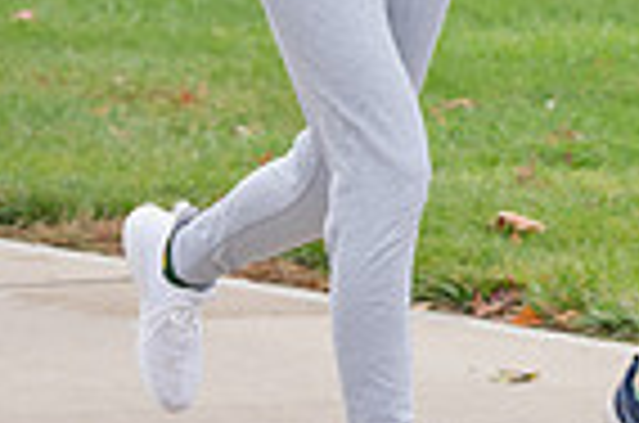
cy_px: -187
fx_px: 6234
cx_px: 904
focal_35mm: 352
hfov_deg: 5.8
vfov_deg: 3.9
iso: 400
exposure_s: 1/320
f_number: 5
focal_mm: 86
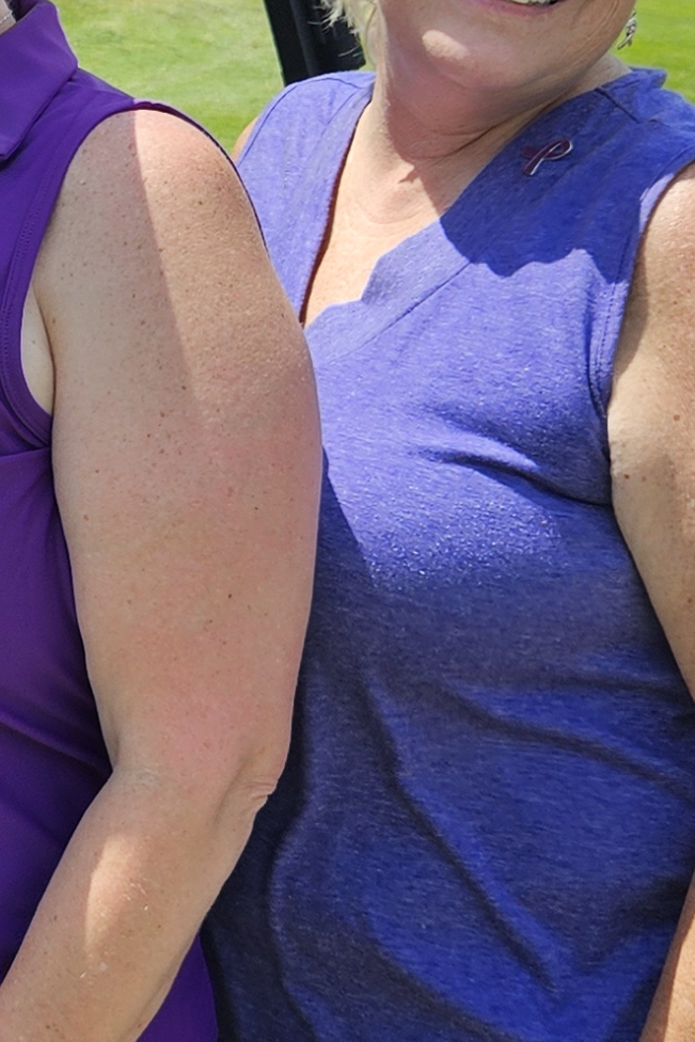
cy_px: 505
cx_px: -257
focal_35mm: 98
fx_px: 2837
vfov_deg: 20.8
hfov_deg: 13.4
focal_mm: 5.4
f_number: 1.8
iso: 25
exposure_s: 1/984
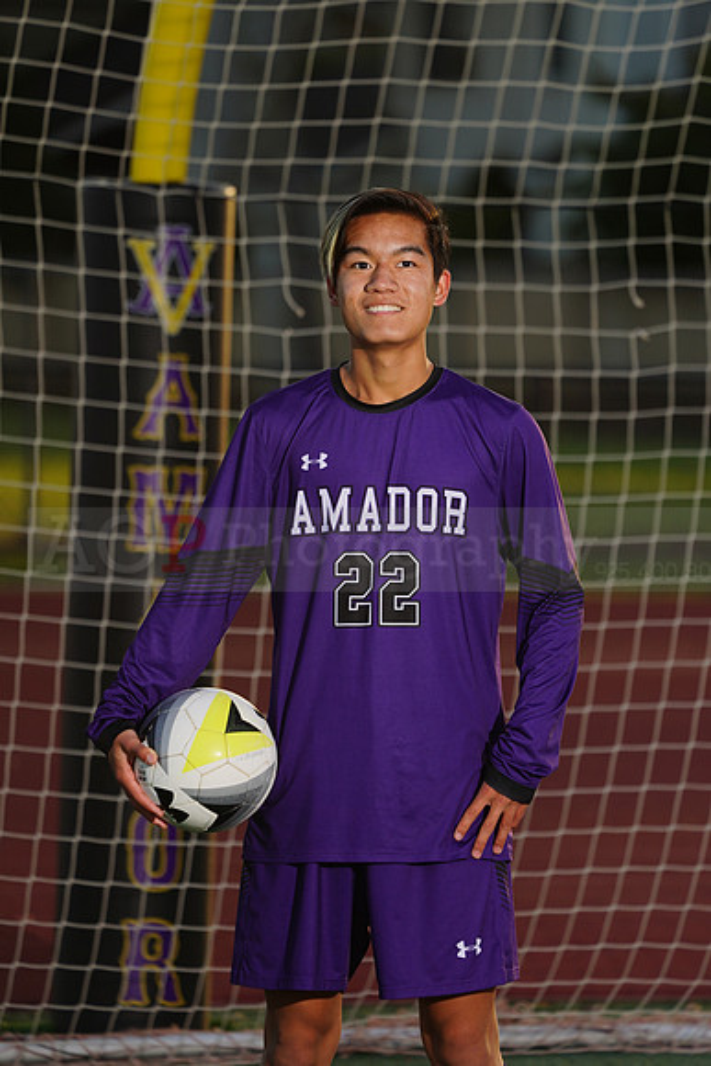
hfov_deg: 3.9
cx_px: 356
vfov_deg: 5.9
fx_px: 10421
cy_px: 533
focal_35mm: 352
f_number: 7.1
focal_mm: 352
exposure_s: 1/200
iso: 100
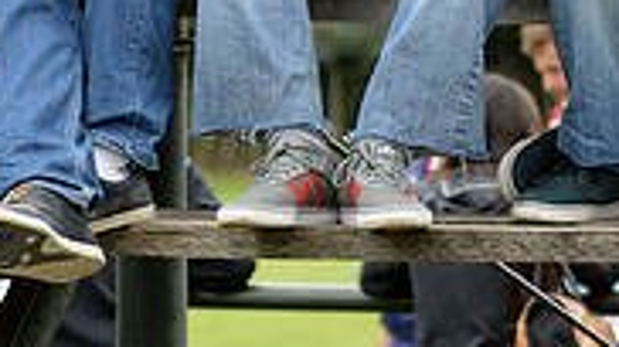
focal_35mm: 485
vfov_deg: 2.5
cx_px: 915
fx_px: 7954
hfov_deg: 4.4
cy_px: -247
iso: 640
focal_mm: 145
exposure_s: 1/800
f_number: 4
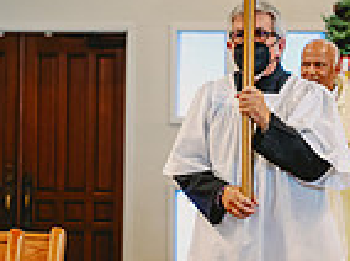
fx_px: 2160
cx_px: 237
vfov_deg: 6.9
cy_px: 165
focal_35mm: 214
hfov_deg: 9.3
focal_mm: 70
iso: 2500
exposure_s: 1/250
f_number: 2.8
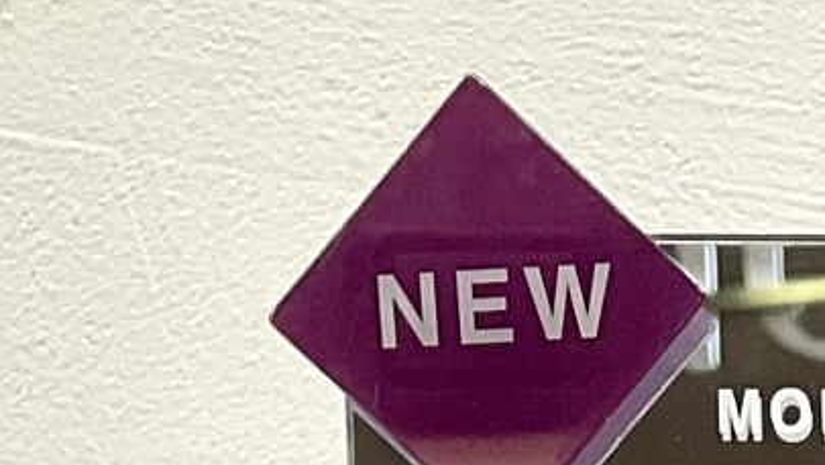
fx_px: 3413
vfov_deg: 6.1
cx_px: 1137
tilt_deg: -8.5
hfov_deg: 13.2
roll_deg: +0.0
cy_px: 2001
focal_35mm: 156
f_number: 1.8
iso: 16
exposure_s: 1/188
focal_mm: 3
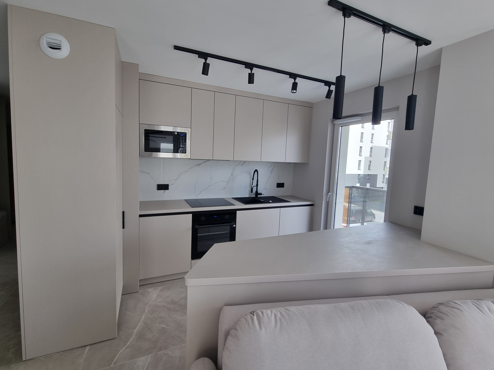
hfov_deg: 101.9
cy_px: 174
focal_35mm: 14
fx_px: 200
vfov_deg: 85.6
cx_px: 231
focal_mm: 2.2
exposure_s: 1/100
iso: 64
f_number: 2.2
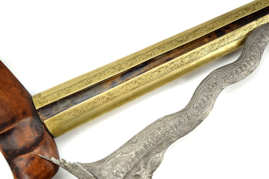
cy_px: 89
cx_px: 134
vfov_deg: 17.9
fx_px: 568
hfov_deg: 26.7
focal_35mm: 76
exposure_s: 1/3200
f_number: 5.6
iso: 1600
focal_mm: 50
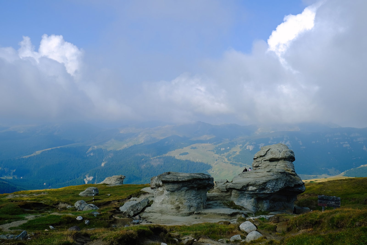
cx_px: 184
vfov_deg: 40.0
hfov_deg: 57.2
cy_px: 122
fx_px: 336
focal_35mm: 33
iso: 80
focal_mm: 22.3
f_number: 9
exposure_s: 1/160
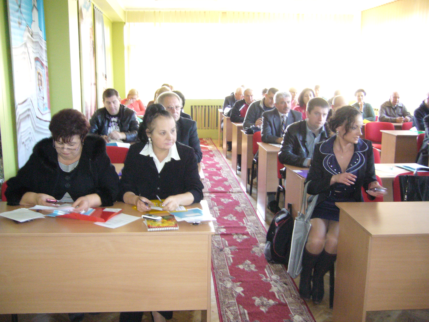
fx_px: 434
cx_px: 214
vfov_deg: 40.7
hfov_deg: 52.6
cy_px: 161
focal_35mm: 35
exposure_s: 1/30
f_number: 2.8
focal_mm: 5.8
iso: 400
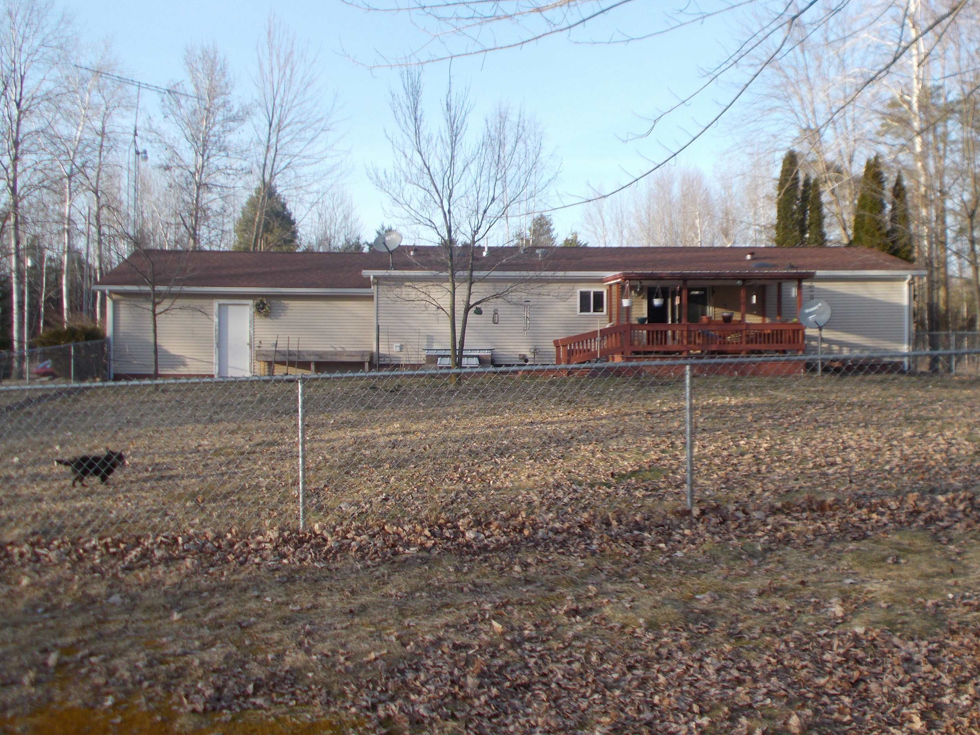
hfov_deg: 45.8
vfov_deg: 35.1
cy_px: 381
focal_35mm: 41
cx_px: 480
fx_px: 1161
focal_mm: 6.9
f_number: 3.9
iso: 80
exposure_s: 1/200
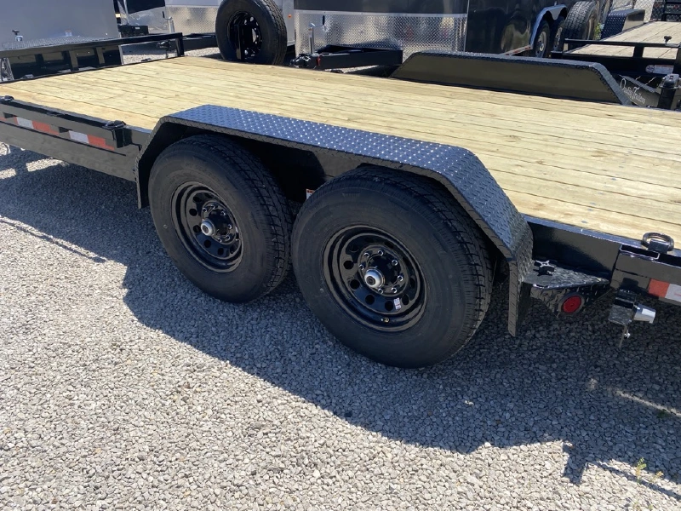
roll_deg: +0.2
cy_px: 256
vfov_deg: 53.1
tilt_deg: -28.2
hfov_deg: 67.3
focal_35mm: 26
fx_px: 511
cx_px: 340
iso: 32
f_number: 1.8
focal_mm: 4.25
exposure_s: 1/3125
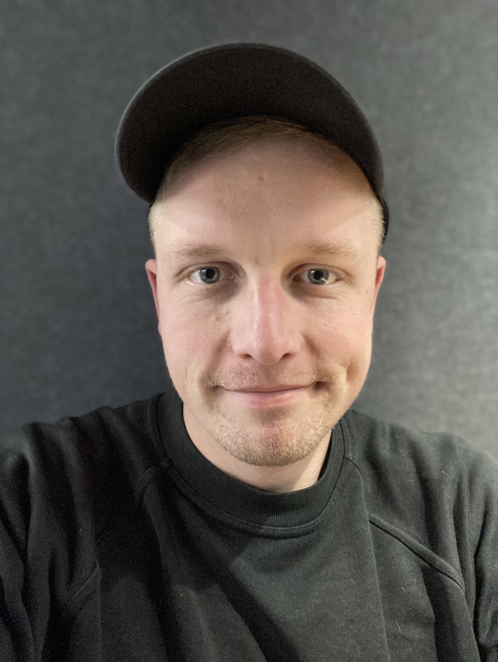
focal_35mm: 32
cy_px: 331
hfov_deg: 44.2
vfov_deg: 56.8
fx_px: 613
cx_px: 249
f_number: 2.2
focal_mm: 2.87
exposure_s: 1/25
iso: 500
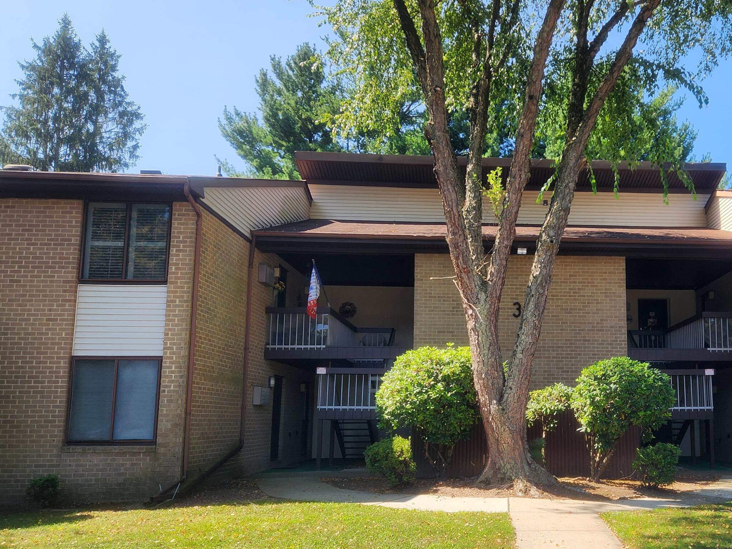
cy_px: 322
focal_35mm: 34
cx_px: 534
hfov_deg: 52.0
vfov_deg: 41.7
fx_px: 719
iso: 20
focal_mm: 5.4
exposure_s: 1/742
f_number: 1.8
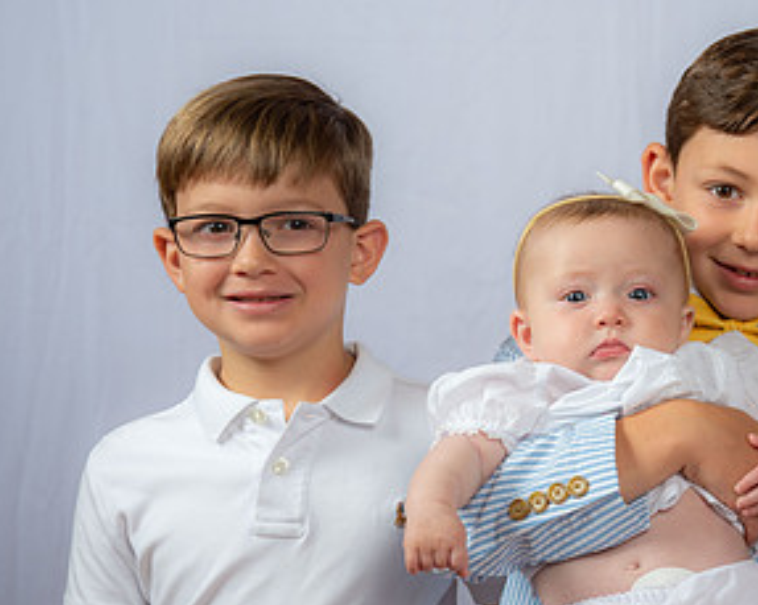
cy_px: 423
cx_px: 644
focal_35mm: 110
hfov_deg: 17.3
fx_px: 2465
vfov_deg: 14.0
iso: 250
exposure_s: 1/200
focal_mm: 58
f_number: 6.3
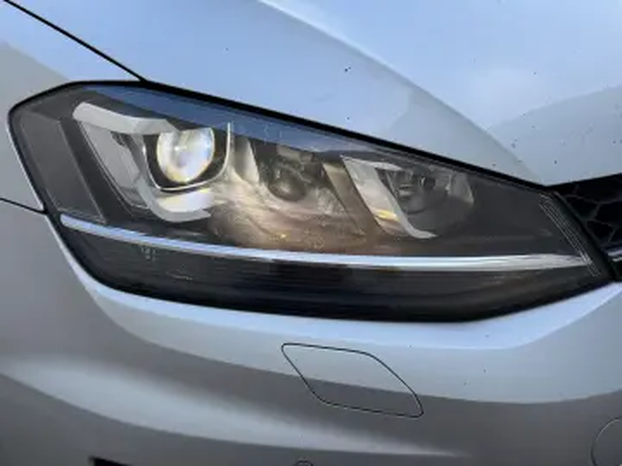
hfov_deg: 39.7
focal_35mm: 48
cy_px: 233
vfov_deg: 30.3
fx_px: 862
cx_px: 311
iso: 64
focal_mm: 6.76
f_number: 1.78
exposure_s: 1/706
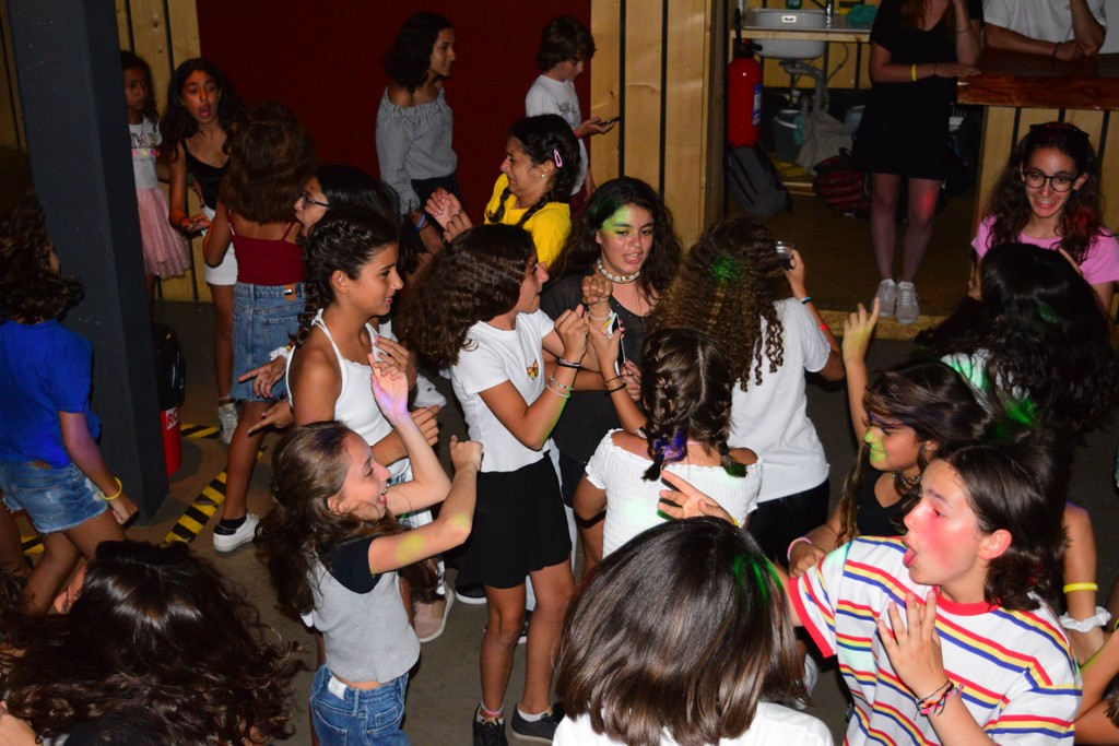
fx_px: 1585
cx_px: 560
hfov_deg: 38.9
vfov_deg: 26.5
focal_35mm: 51
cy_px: 373
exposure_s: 1/200
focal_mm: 34
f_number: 4.5
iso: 3200
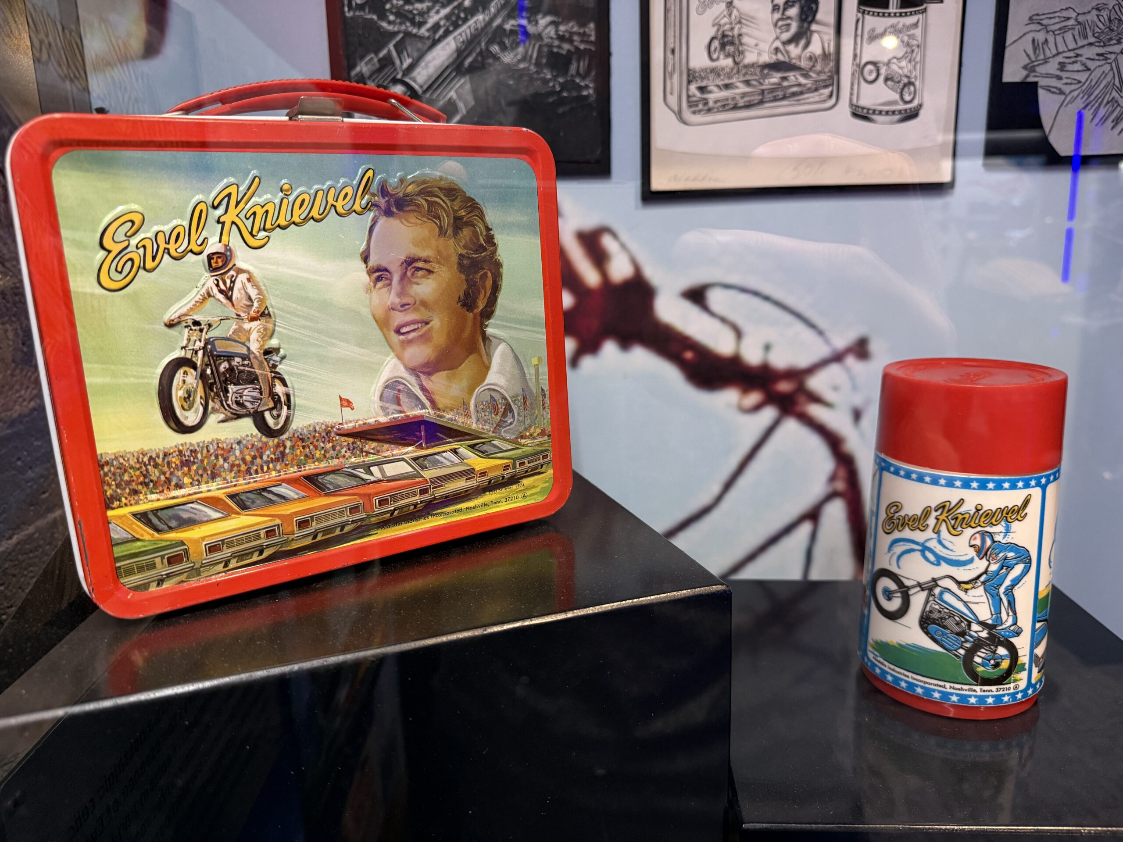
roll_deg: +2.5
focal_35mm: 24
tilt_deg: -13.4
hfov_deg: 71.6
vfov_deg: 56.8
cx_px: 562
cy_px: 421
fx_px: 779
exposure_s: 1/60
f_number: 1.78
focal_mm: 6.76
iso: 320
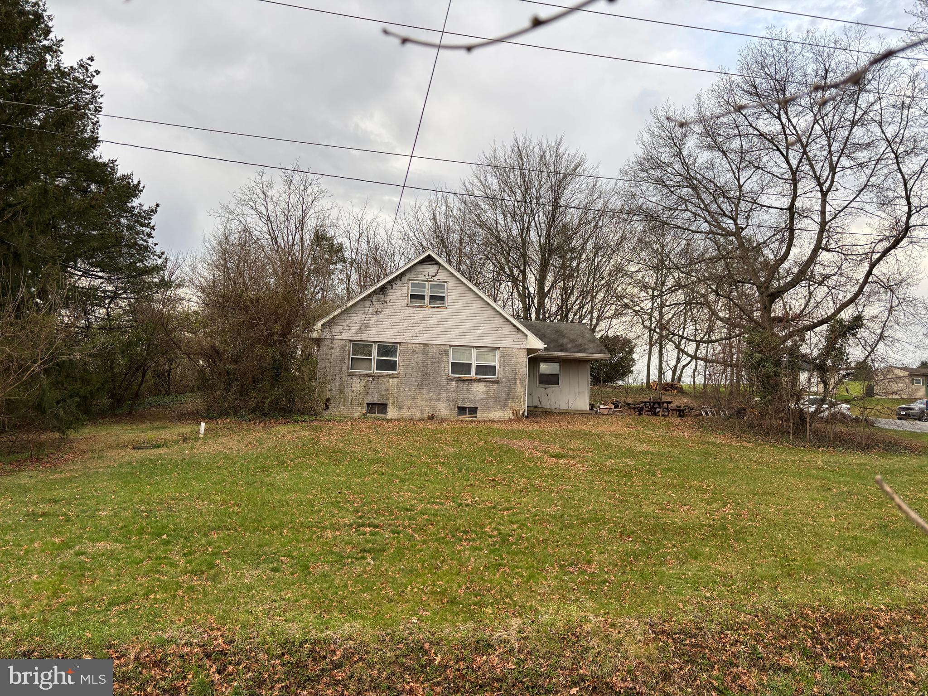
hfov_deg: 67.3
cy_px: 348
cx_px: 464
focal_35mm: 26
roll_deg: -3.4
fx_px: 697
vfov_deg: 53.1
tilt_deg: +8.1
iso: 50
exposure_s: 1/382
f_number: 1.6
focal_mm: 5.96
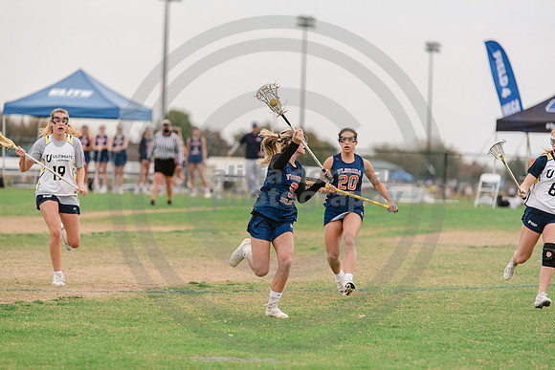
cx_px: 278
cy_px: 185
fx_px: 3084
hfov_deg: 10.3
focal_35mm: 200
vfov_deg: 6.9
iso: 250
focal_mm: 200
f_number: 3.2
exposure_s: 1/1250
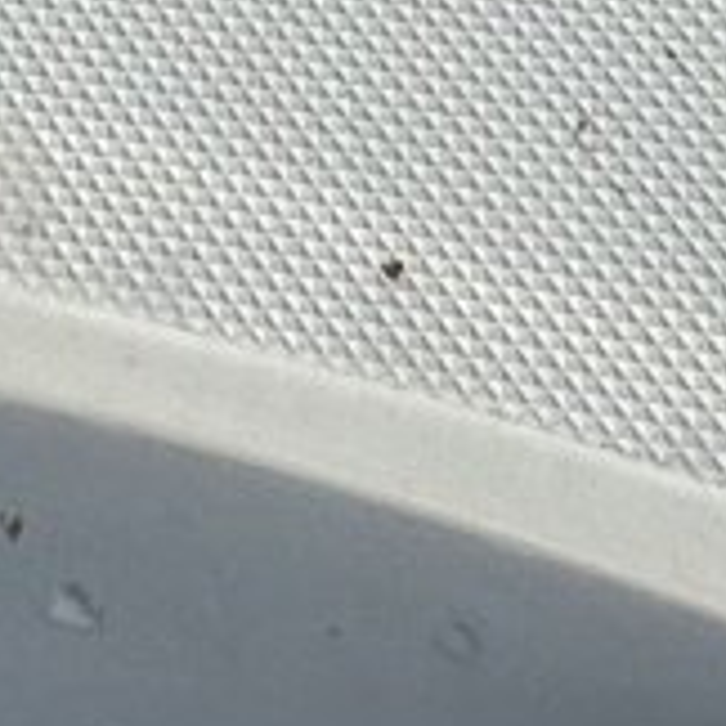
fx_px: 2895
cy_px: -1940
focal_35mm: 122
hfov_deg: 14.1
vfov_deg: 8.8
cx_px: -13
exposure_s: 1/5650
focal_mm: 2.22
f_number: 2.2
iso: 40
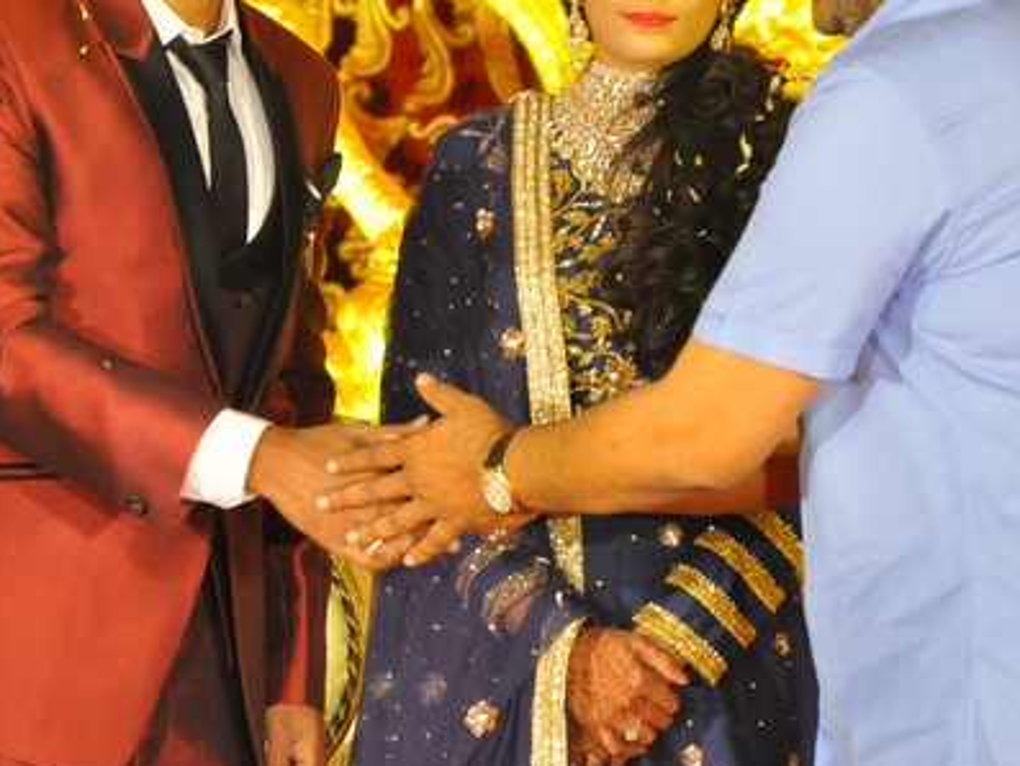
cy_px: 186
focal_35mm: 267
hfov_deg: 7.4
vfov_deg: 5.6
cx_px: 524
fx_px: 7865
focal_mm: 105
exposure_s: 1/125
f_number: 7.1
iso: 2500
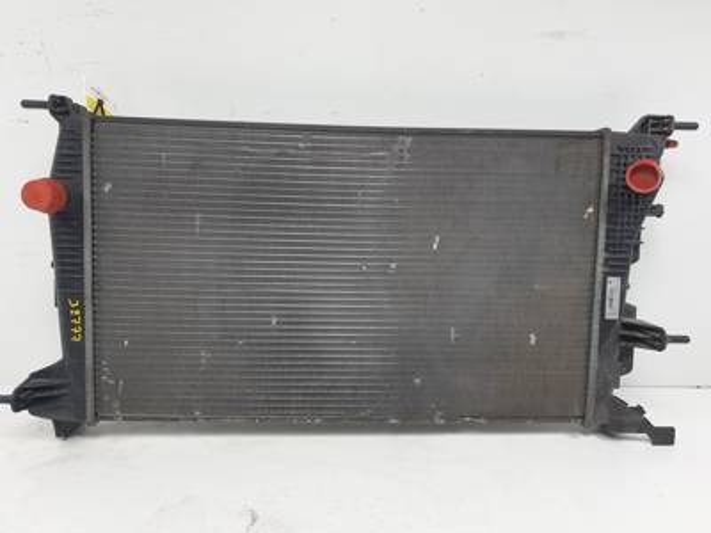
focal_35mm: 26
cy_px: 266
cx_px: 356
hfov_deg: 67.3
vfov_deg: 53.1
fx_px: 534
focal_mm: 4.3
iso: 50
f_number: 1.5
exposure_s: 1/296
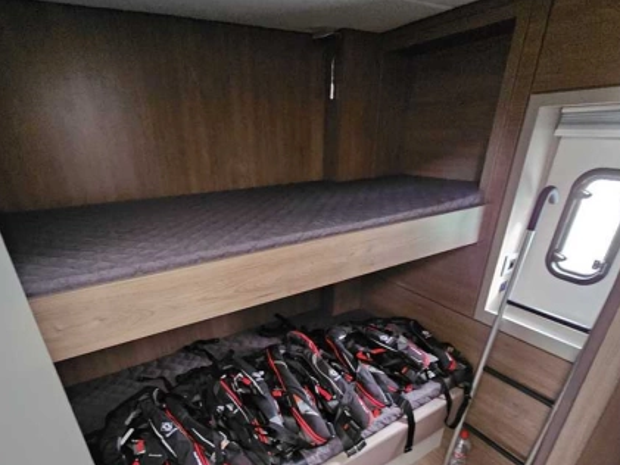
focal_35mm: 17
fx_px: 305
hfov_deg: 90.8
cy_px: 297
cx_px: 281
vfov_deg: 73.2
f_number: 2.2
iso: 1600
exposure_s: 1/25
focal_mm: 2.2
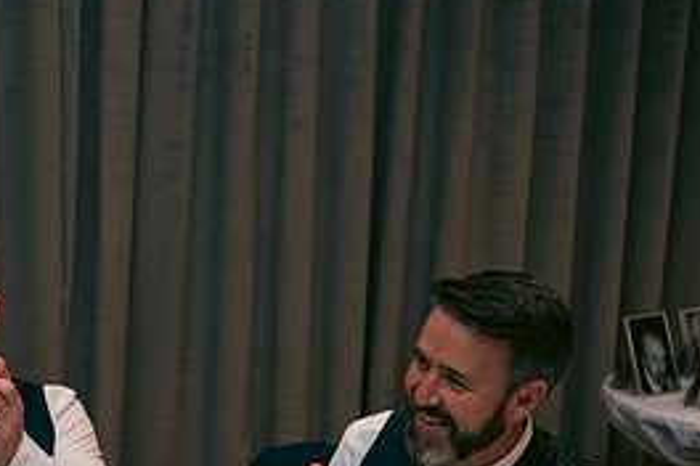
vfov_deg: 17.3
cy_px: 478
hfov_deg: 25.6
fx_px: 1497
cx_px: 95
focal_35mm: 77
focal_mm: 35
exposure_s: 1/160
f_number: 3.5
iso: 800
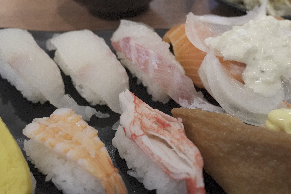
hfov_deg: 32.9
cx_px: 157
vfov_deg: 22.3
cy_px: 93
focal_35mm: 61
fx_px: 493
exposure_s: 1/640
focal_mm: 32
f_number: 4.5
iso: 12800
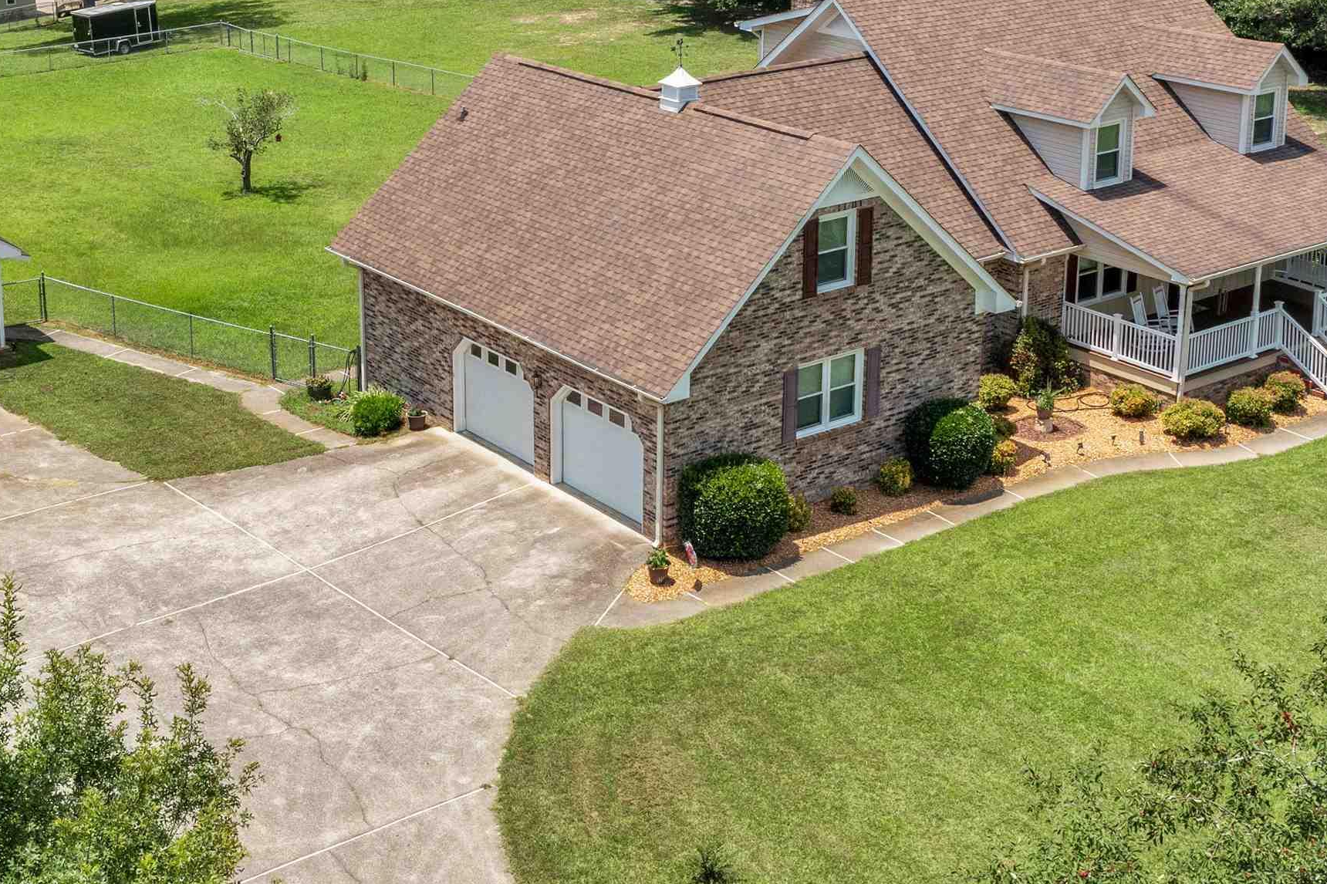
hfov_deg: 39.4
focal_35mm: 50
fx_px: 1843
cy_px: 242
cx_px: 510
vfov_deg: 26.7
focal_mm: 10.26
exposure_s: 1/500
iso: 100
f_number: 5
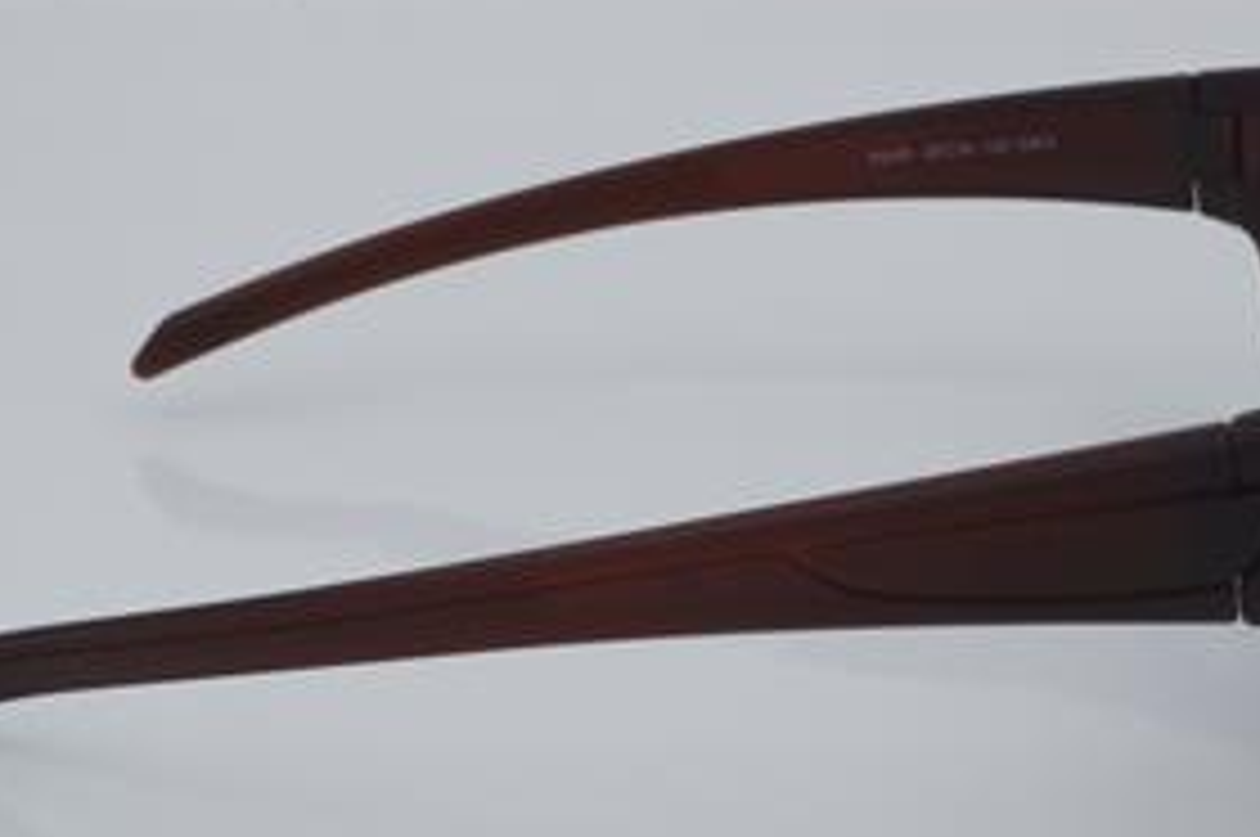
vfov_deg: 12.8
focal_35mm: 107
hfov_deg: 19.1
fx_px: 3741
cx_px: 738
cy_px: 464
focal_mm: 50
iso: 100
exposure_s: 1/4
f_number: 32
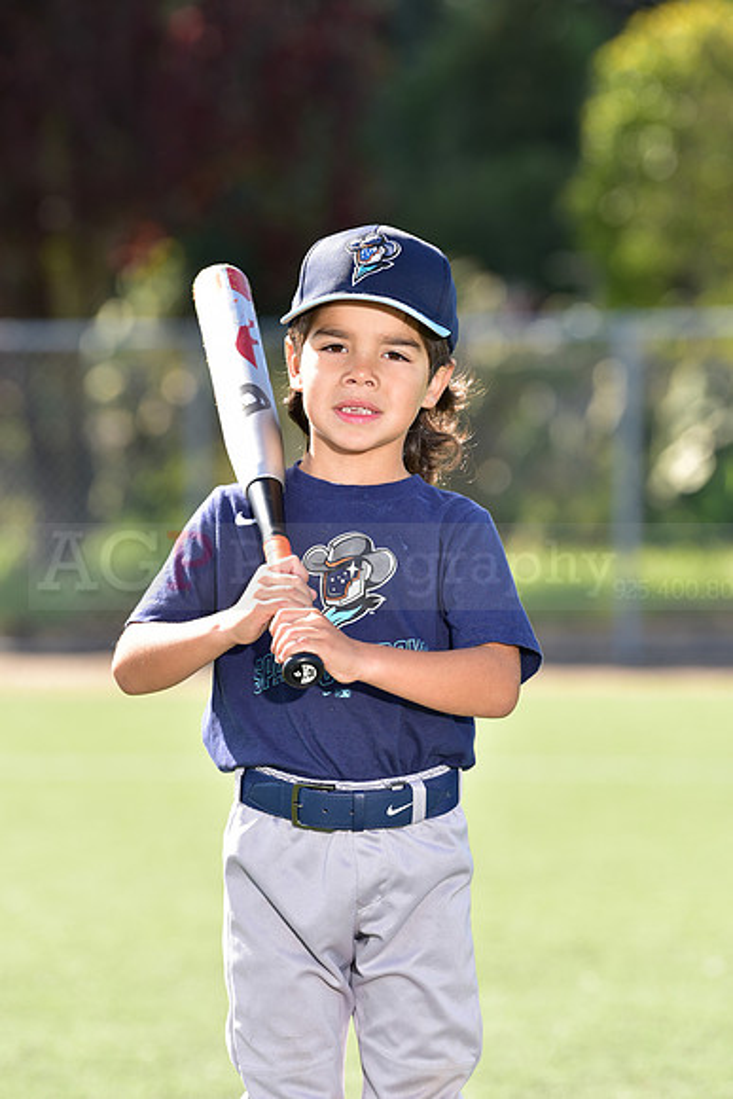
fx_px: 6104
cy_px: 550
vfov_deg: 10.3
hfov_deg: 6.9
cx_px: 366
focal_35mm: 200
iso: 80
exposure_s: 1/160
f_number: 5
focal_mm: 200
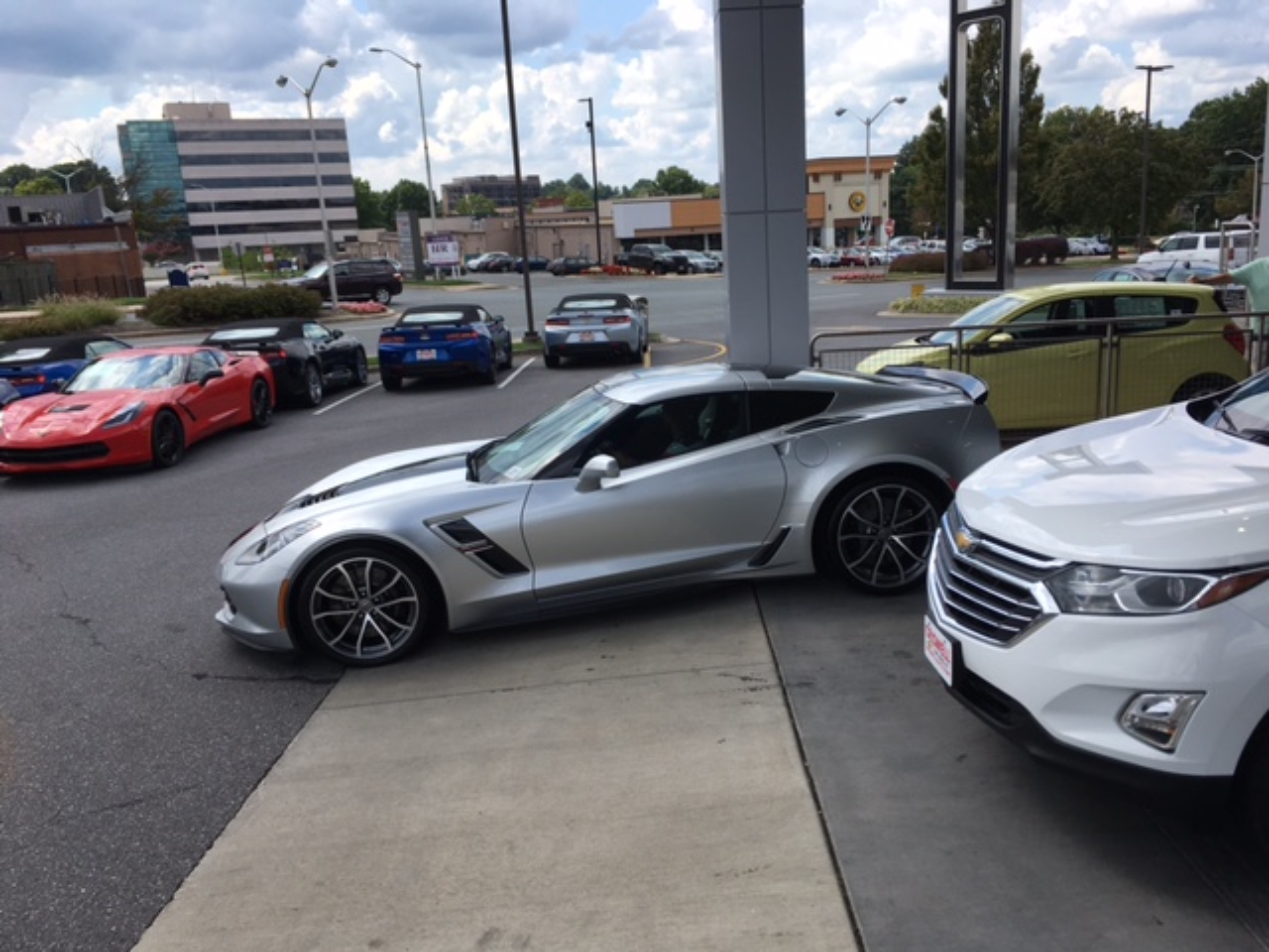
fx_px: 1063
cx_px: 634
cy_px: 476
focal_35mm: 29
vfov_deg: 48.2
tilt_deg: -14.7
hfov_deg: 61.7
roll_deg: +1.8
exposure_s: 1/1326
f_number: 2.2
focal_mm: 4.15
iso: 25
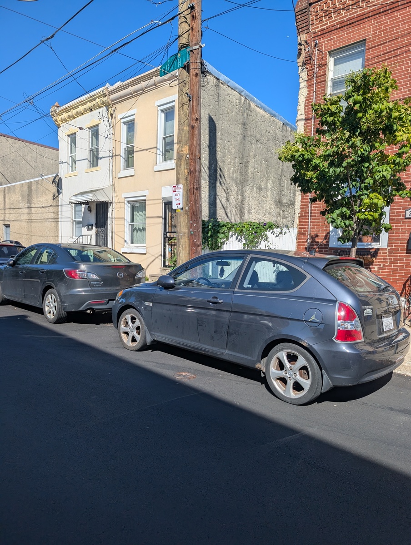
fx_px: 379
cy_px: 272
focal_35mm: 24
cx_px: 206
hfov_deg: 57.0
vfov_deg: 71.5
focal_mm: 6.9
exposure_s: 1/1052
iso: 18
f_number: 1.68
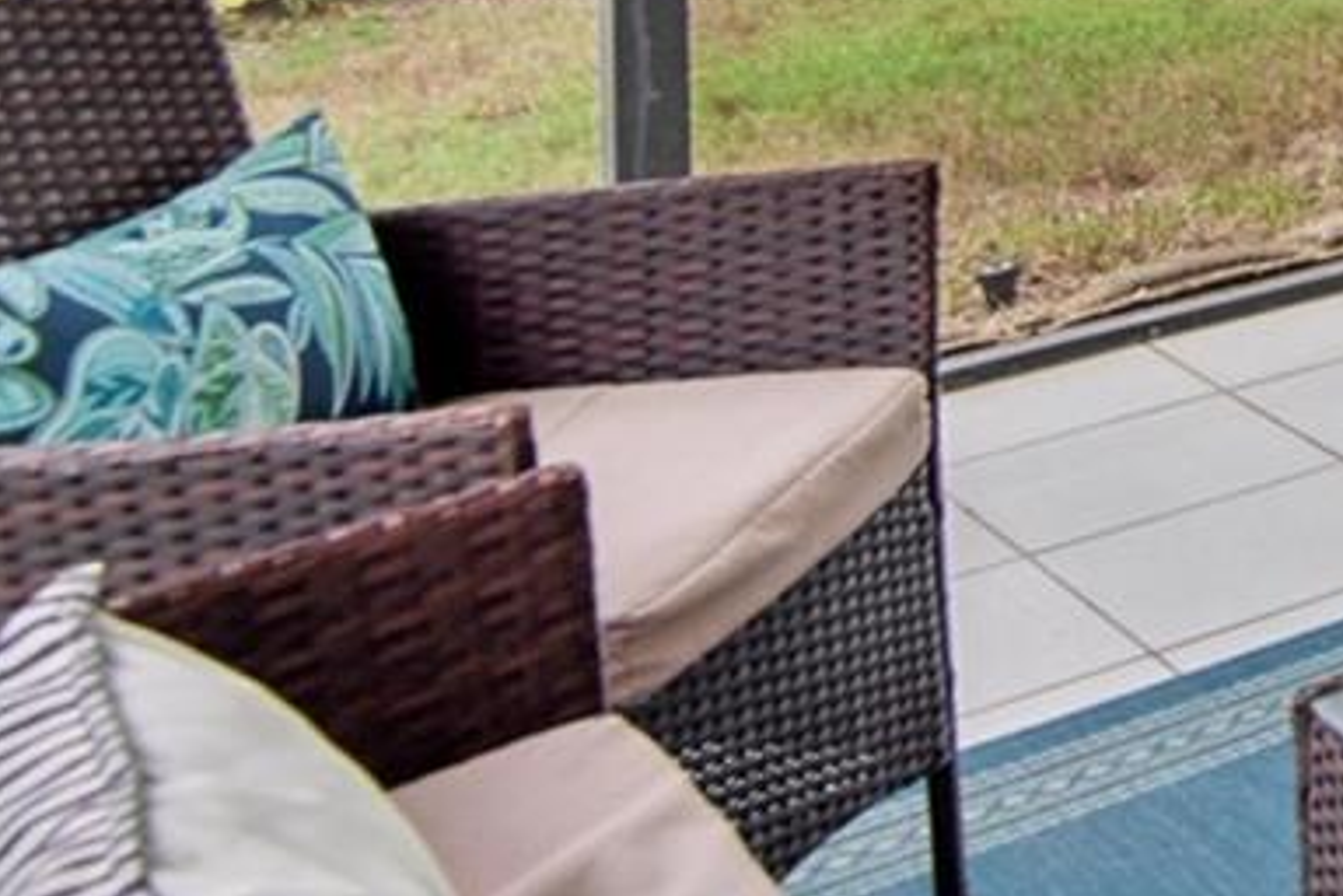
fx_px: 2798
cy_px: -707
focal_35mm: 75
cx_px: 2777
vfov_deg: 15.6
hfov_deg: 17.6
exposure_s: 1/20
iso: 100
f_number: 7.1
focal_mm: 18
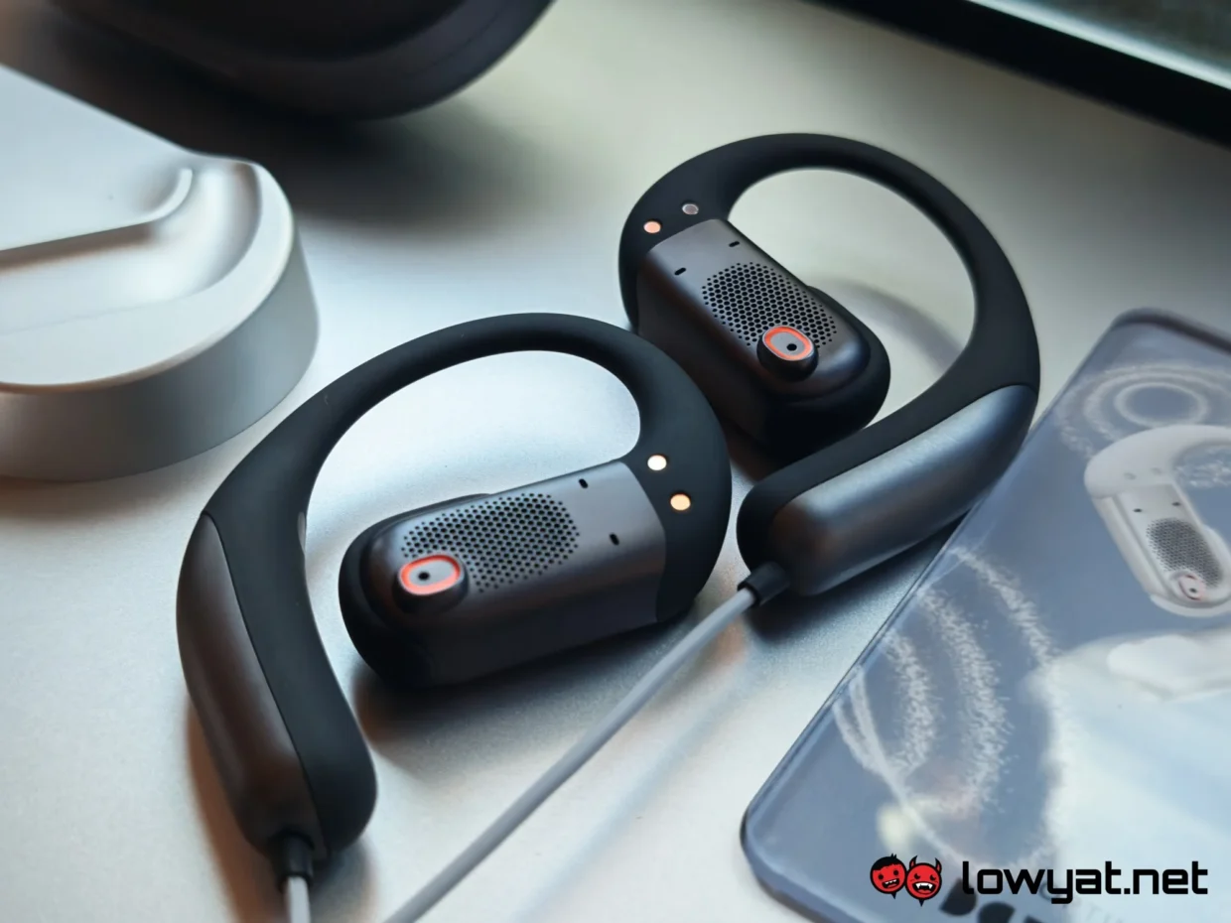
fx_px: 1636
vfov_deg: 31.5
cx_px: 616
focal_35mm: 46
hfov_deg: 41.2
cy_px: 462
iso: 160
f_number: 1.6
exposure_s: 1/50
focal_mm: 5.4
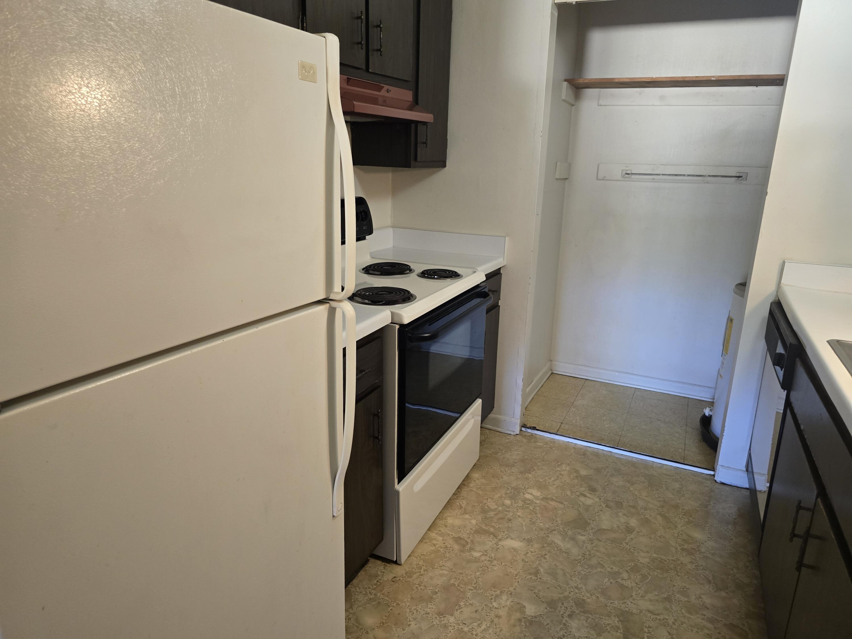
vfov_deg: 58.9
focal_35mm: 23
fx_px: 566
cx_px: 426
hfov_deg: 73.9
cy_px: 320
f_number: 1.7
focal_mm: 6.3
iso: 640
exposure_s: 1/60
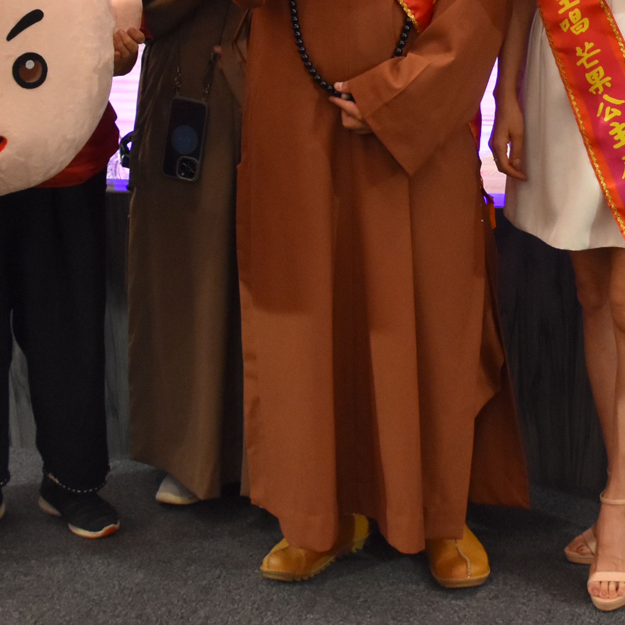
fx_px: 1675
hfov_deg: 20.8
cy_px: 24
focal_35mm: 82
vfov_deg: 20.6
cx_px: 527
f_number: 5
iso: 1600
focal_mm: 18
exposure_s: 1/100
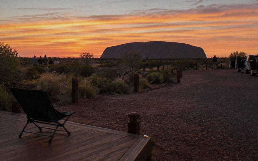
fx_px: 506
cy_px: 78
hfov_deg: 28.6
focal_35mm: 72
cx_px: 130
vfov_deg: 18.1
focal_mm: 70
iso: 3200
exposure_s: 1/125
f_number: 2.5
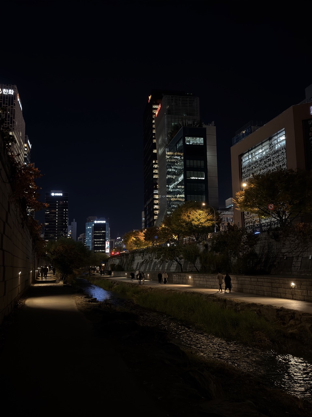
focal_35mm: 32
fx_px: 385
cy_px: 208
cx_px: 156
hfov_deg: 44.2
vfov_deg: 56.8
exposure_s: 1/30
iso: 800
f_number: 1.78
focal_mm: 6.76
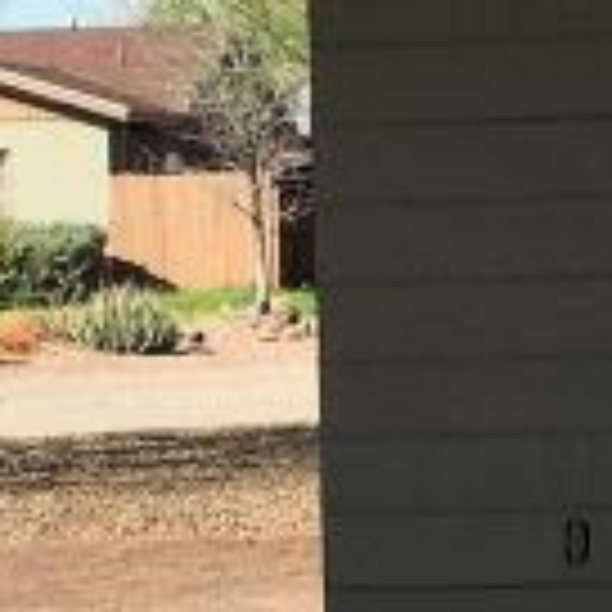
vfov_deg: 9.0
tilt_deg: -6.2
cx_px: 342
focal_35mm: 193
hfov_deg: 9.1
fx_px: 3860
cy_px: 648
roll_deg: +0.8
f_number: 2.2
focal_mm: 4.15
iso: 32
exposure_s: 1/1647
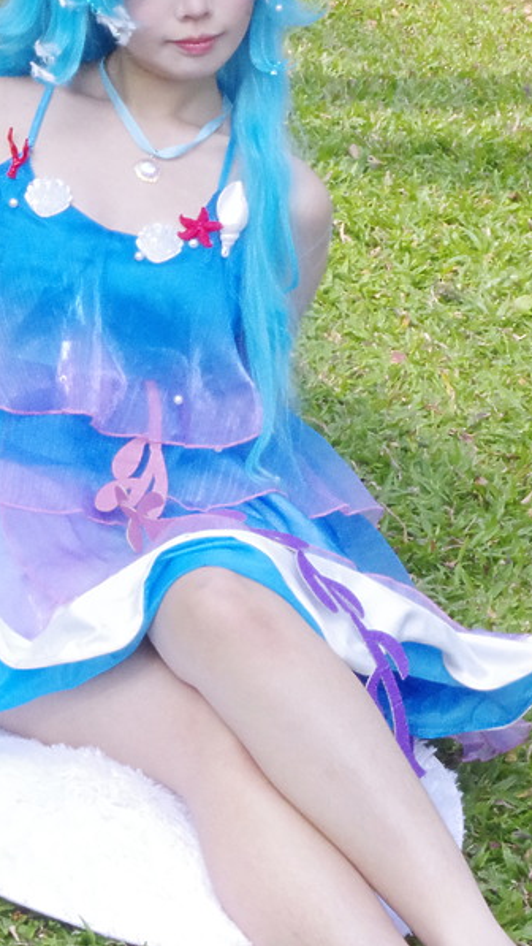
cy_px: 415
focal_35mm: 120
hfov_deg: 10.1
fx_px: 3009
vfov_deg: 17.8
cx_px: 133
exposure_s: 1/80
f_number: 4.5
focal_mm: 39
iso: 2000
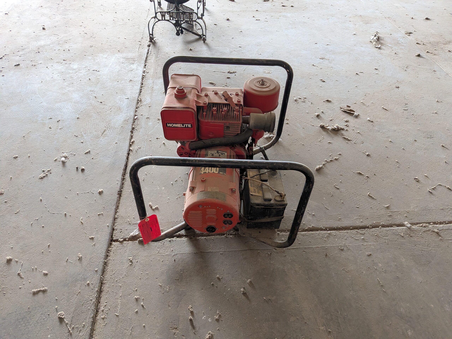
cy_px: 170
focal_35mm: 24
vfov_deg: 56.8
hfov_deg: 71.6
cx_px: 226
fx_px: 313
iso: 992
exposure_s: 1/201
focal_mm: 4.53
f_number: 1.7
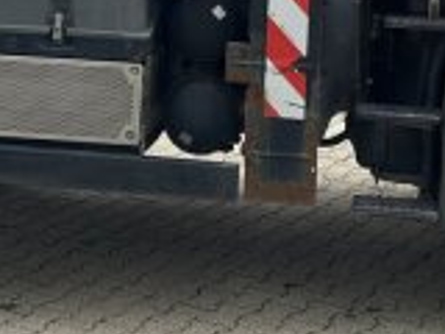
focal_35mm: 96
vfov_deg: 14.2
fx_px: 1234
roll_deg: +0.3
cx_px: 261
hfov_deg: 20.4
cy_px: -195
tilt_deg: +2.1
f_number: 1.78
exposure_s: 1/1374
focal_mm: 6.86
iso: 80
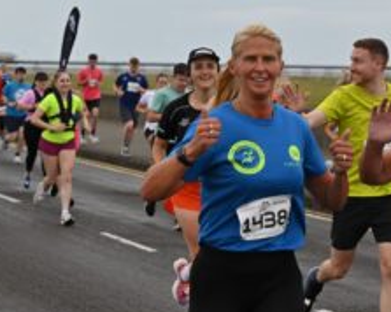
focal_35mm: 124
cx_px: 356
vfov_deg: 12.4
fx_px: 1434
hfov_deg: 15.3
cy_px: 161
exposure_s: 1/1000
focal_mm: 70
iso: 360
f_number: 5.6
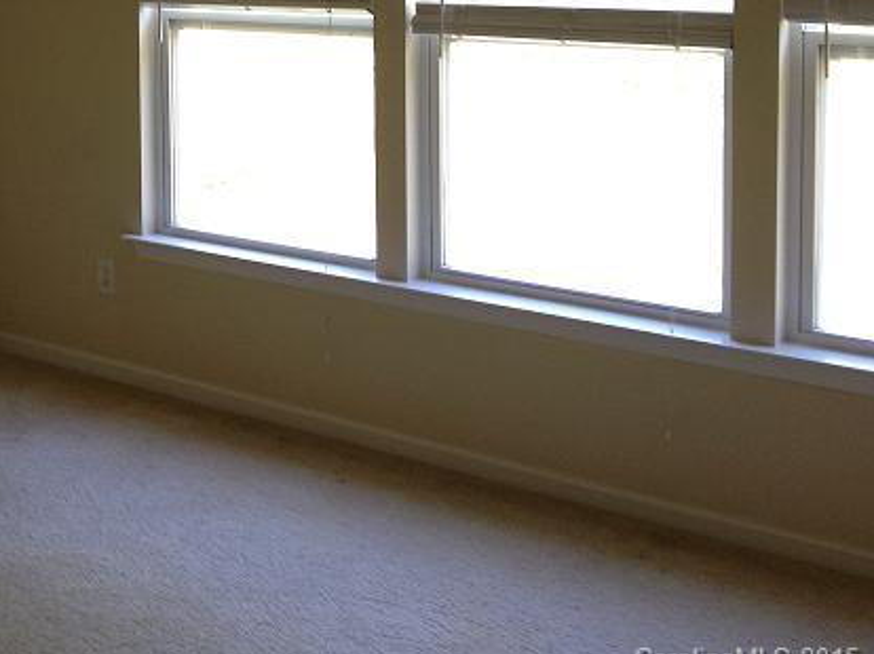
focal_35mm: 69
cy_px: 34
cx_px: 15
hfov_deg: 26.8
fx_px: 1741
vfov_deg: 20.7
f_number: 2.4
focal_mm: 4.28
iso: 64
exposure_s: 1/30
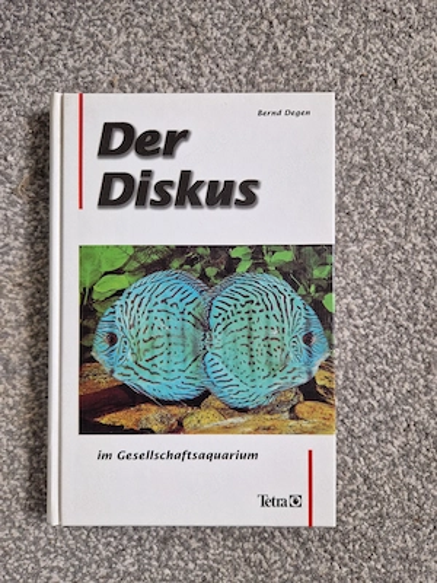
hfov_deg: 58.9
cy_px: 292
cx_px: 218
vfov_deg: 73.9
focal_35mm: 23
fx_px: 387
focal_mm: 5.4
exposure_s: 1/100
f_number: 1.8
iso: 50
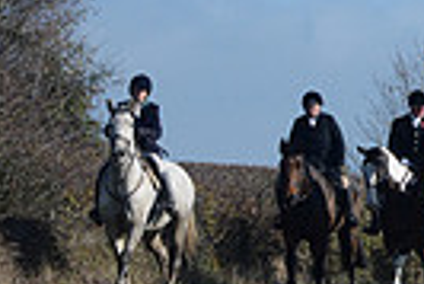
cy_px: 22
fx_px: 10258
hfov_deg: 2.4
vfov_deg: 1.6
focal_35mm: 870
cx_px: 781
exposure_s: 1/1250
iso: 1000
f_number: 10
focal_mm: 200
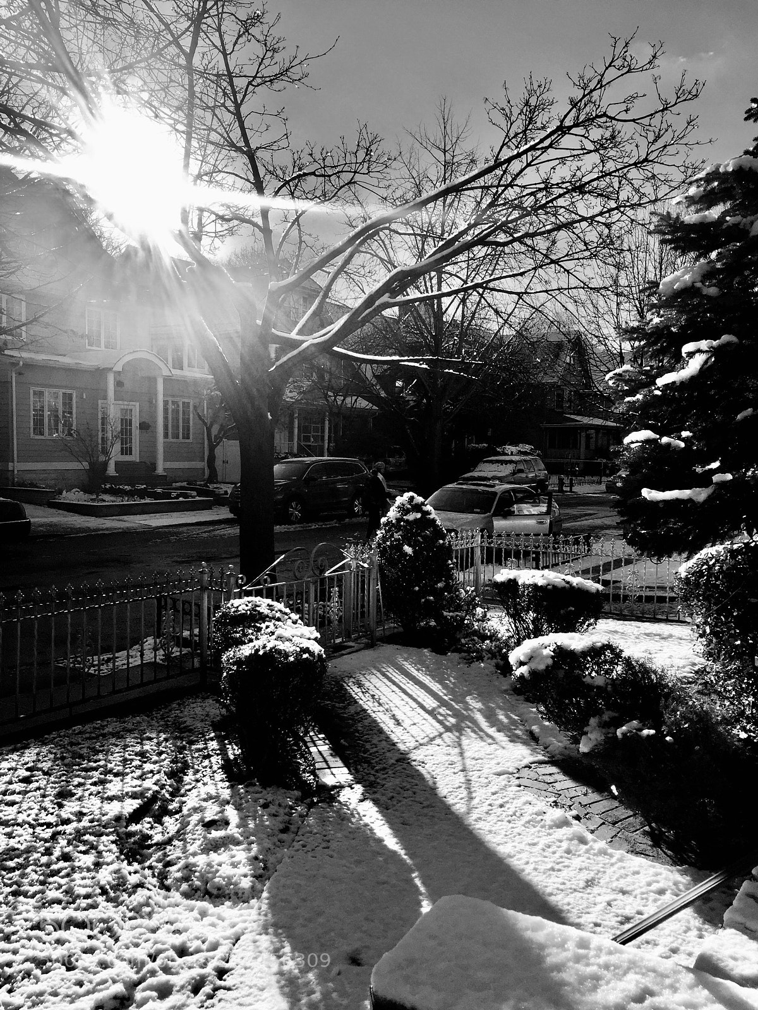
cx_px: 379
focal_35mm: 29
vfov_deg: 61.7
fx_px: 847
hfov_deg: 48.2
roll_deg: -0.8
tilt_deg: -2.7
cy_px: 505
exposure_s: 1/2475
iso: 32
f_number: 2.2
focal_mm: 4.15
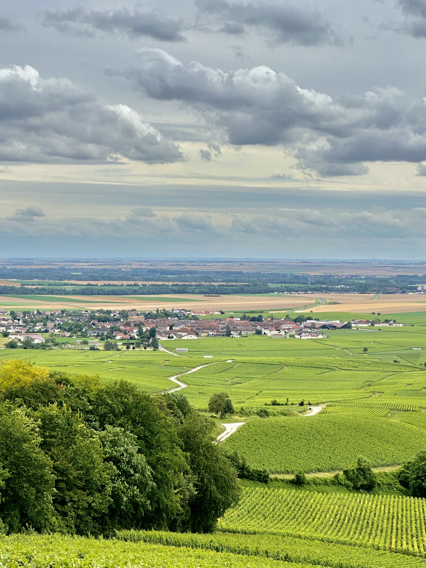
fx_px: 1444
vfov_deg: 22.2
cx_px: 201
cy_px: 308
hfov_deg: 16.8
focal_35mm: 88
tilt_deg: -2.0
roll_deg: -0.9
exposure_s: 1/713
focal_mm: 9
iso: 32
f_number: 2.8
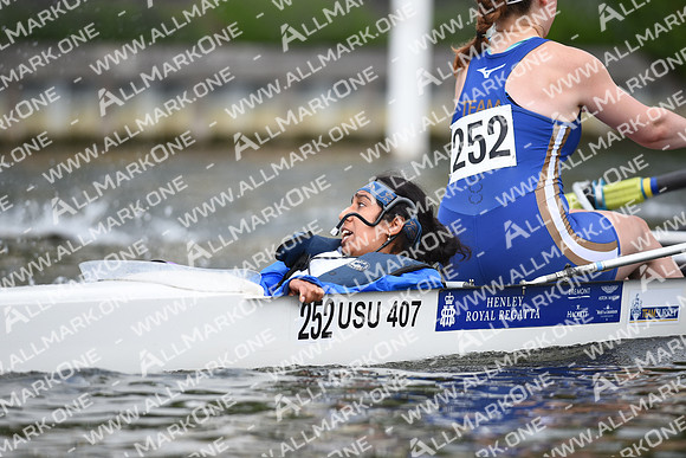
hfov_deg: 6.9
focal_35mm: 300
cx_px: 343
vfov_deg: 4.6
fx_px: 5718
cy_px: 229
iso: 250
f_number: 4
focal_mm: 300
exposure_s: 1/1600
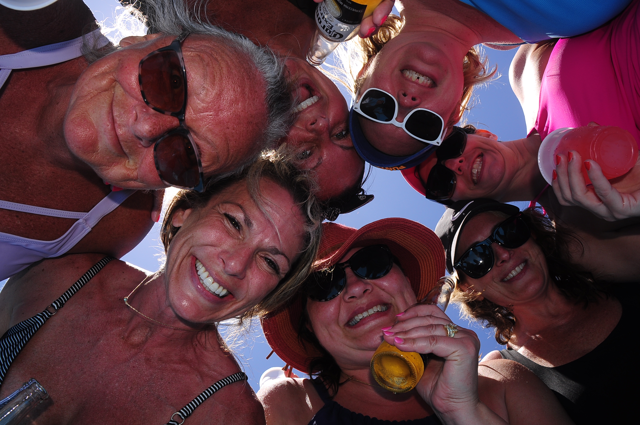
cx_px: 320
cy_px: 212
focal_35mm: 27
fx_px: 479
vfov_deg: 47.8
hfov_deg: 67.4
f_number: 10
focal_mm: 18
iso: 100
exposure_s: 1/200
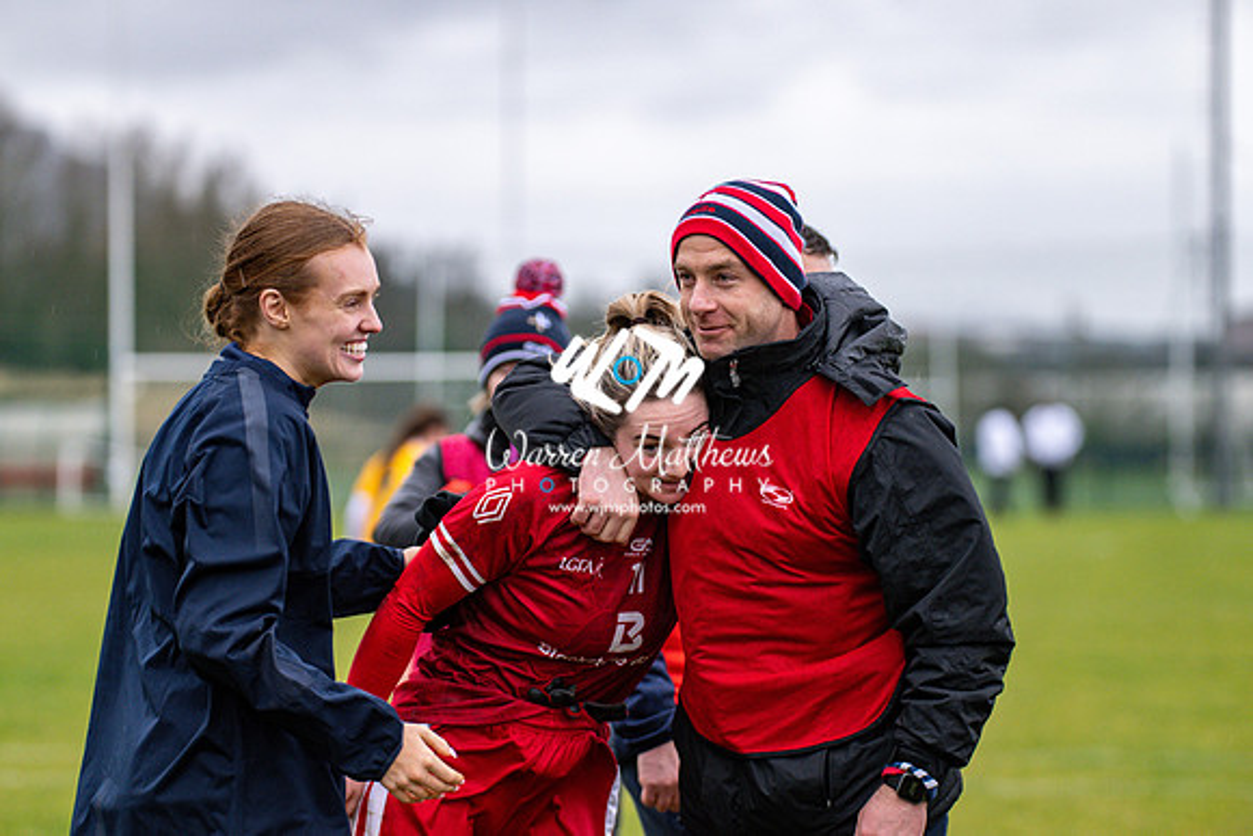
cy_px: 418
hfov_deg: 13.2
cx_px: 626
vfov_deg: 8.9
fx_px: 5396
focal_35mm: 155
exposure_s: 1/400
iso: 1250
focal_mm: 155
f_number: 2.8
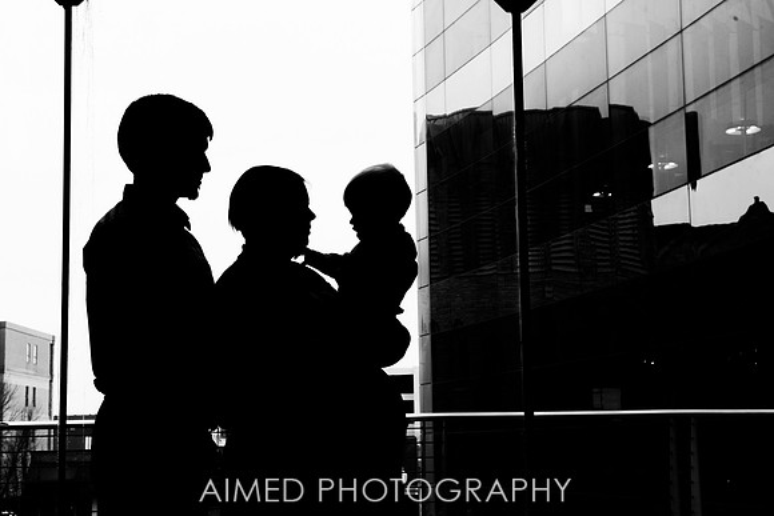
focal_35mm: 64
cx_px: 387
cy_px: 258
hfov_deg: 31.5
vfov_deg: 21.3
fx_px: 1373
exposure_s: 1/320
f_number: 11
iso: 1000
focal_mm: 62
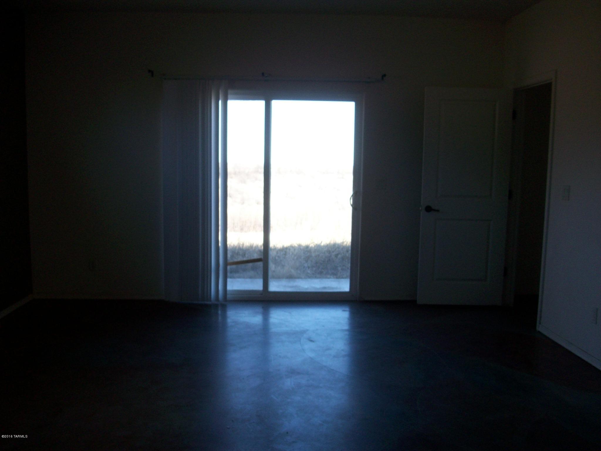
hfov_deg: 54.0
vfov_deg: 41.8
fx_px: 590
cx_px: 300
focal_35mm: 34
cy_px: 226
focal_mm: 5.7
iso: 64
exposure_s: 1/142
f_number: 2.8
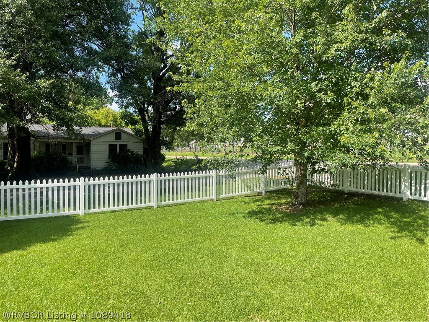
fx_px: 322
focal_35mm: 26
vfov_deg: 53.1
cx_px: 214
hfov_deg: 67.3
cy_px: 161
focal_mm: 4.2
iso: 32
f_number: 1.6
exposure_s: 1/1473
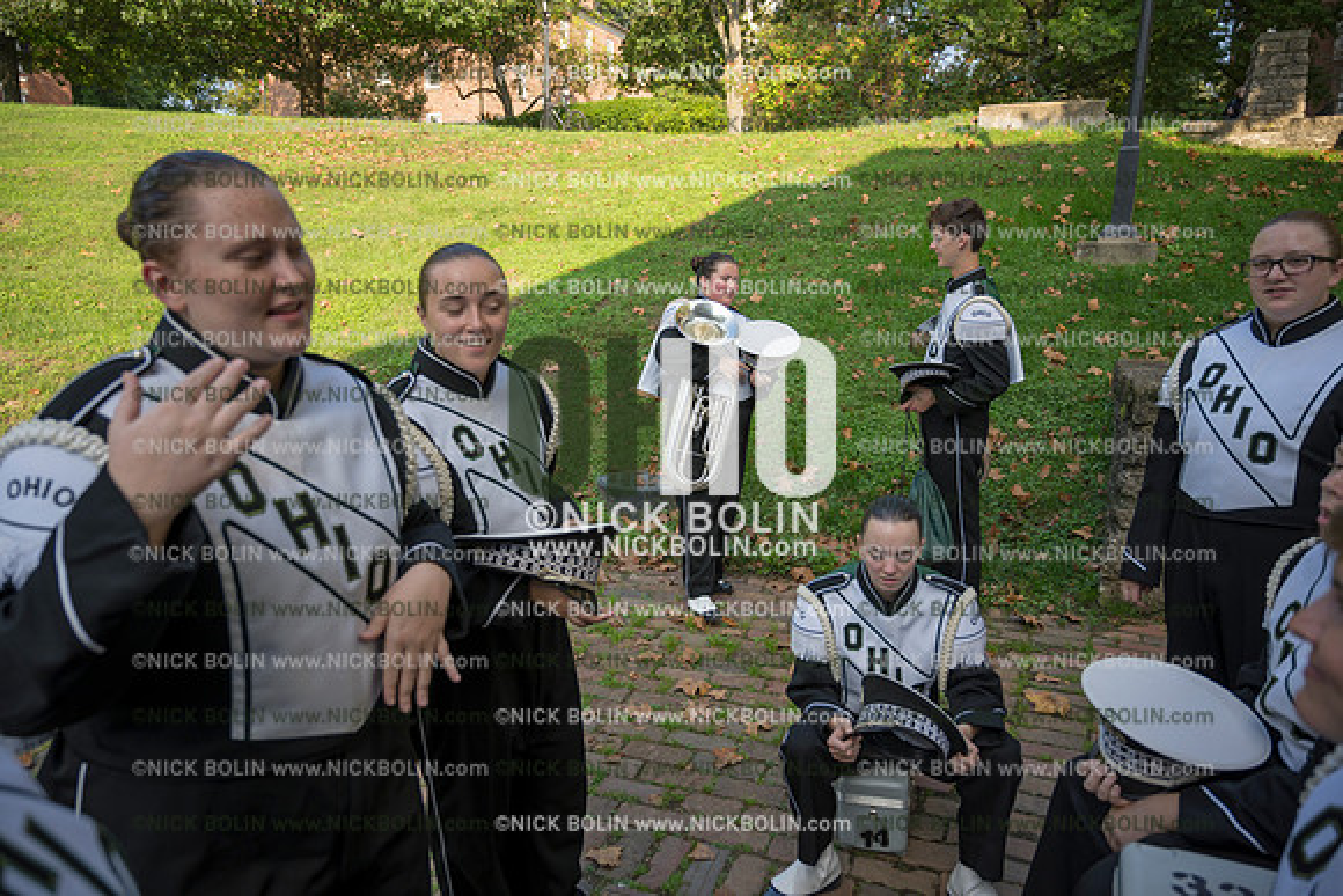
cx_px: 672
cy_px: 448
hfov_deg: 73.7
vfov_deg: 53.2
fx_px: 896
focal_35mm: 24
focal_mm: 24
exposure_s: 1/320
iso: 125
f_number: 4
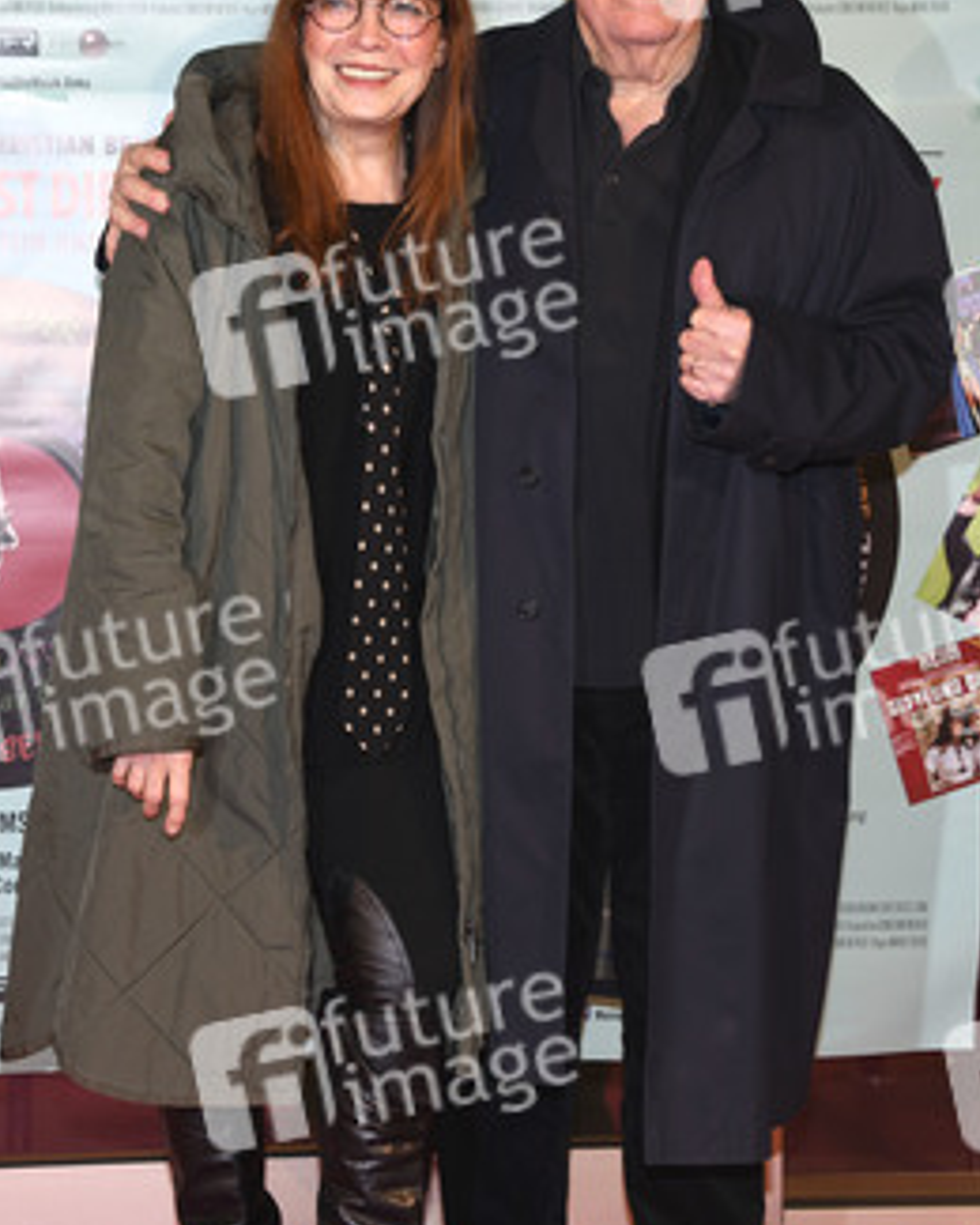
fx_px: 2175
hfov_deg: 25.4
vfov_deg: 31.4
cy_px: 498
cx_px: 494
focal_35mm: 60
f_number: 6.3
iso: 640
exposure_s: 1/160
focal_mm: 52
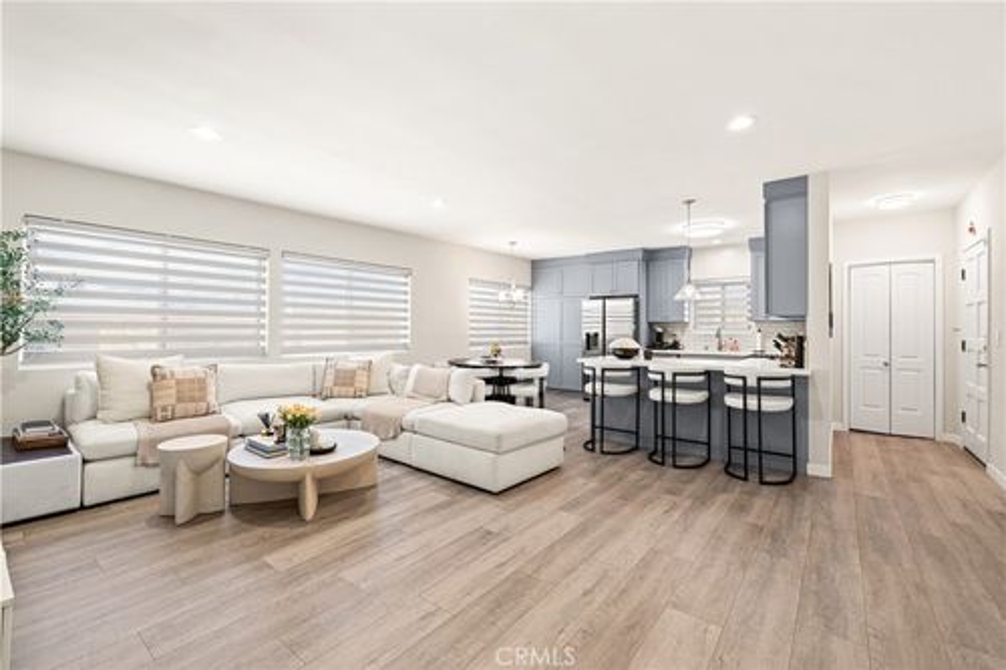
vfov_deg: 77.3
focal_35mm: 15
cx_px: 503
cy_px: 335
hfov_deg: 100.4
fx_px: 419
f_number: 8
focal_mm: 15
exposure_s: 1/1.67
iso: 100
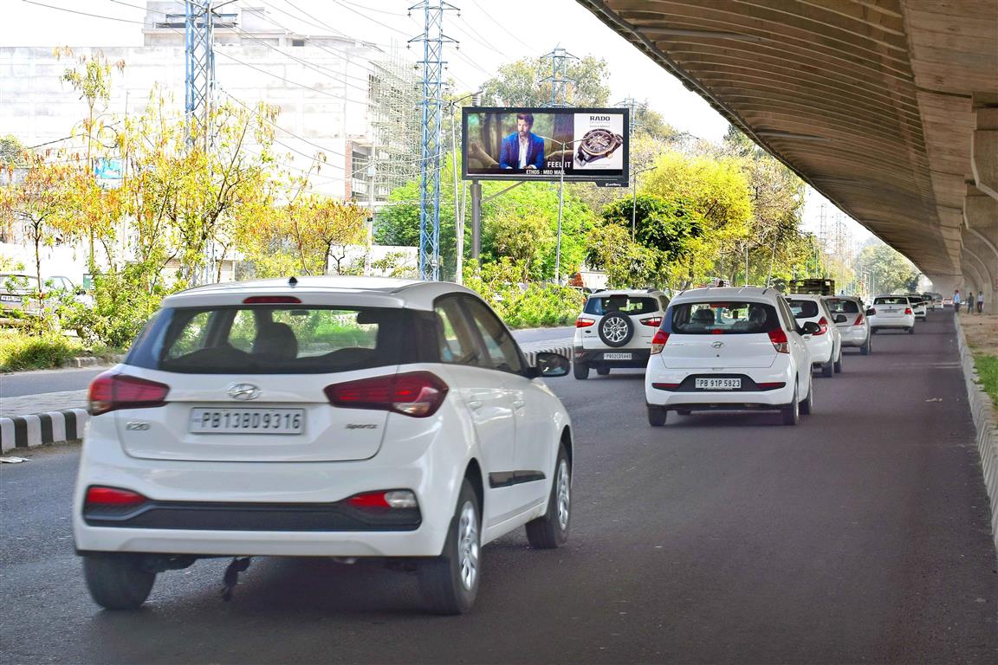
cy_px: 332
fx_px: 1455
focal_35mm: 52
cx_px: 499
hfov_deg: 37.9
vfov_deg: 25.8
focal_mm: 35
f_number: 8
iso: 100
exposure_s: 1/250
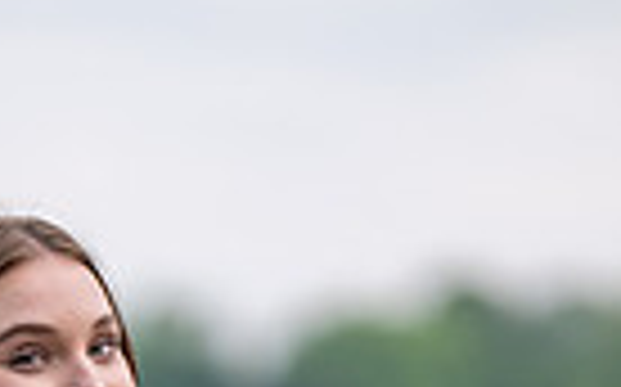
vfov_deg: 4.5
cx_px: 99
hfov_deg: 7.4
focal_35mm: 282
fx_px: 4769
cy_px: 990
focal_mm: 85
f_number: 1.2
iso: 100
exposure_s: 1/320
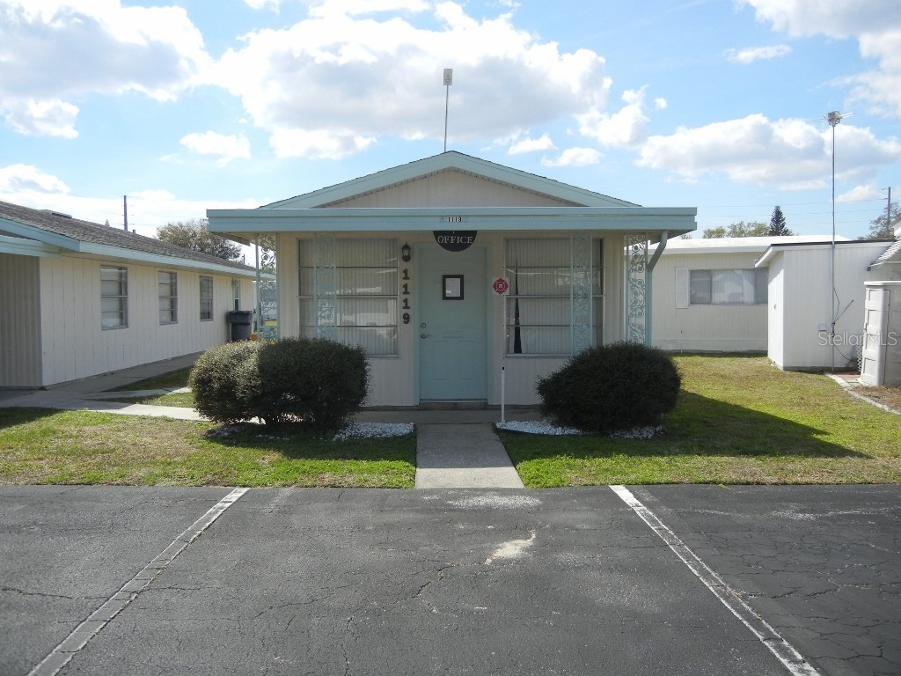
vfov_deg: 46.8
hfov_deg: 60.0
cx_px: 450
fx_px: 781
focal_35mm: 30
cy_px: 338
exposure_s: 1/451
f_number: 7
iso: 160
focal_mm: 5.4
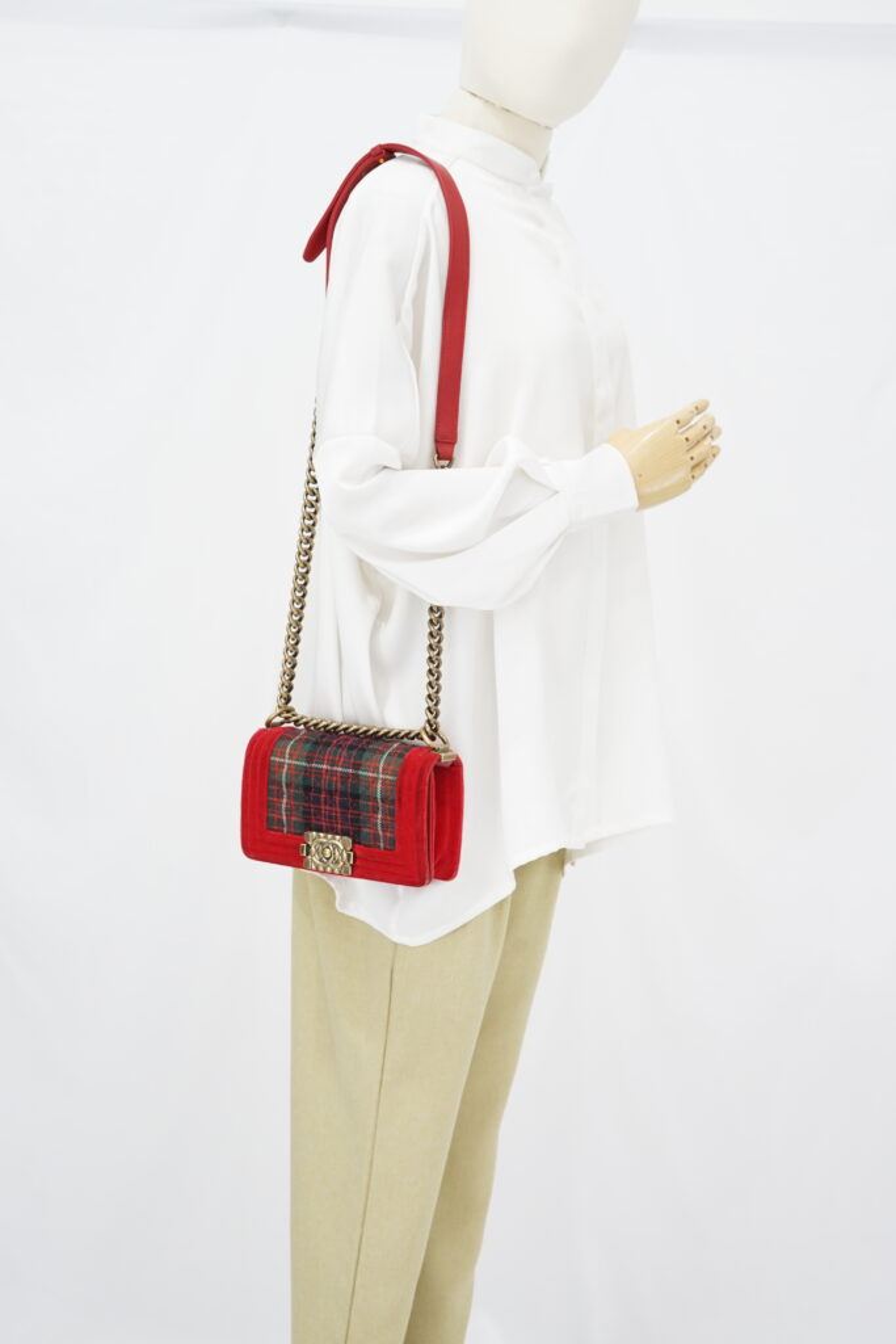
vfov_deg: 39.6
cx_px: 448
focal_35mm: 50
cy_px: 672
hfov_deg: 27.0
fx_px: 1866
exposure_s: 1/8
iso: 640
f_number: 6.3
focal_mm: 50
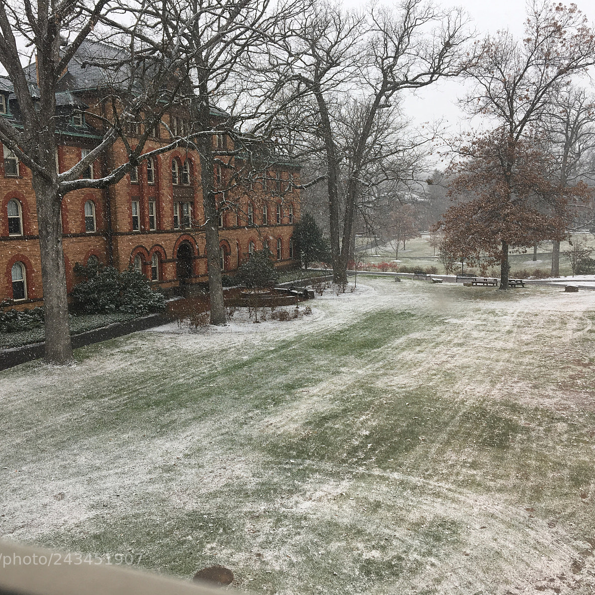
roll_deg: -0.1
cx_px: 284
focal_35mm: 35
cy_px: 294
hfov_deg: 47.2
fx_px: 681
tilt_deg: -7.4
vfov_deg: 47.2
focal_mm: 4.15
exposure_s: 1/172
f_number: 2.2
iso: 25
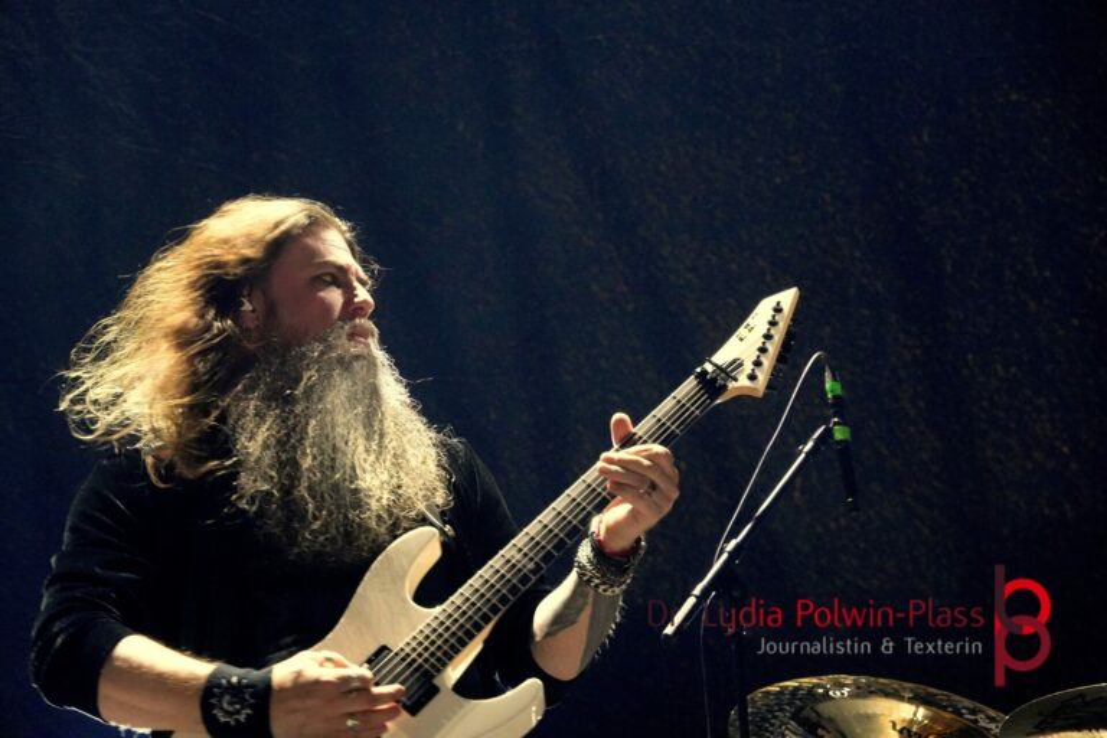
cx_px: 554
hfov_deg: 16.7
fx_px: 3782
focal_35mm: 123
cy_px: 369
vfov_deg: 11.1
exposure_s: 1/80
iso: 6400
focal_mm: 82
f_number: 5
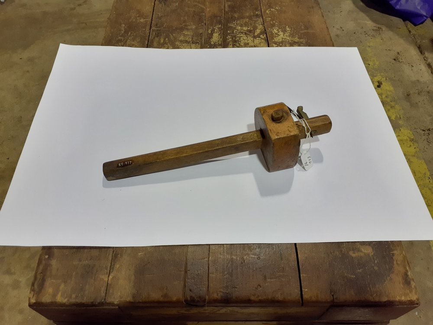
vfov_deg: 51.4
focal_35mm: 27
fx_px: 338
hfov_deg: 65.3
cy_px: 162
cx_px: 216
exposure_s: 1/50
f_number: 1.9
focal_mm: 3.6
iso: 160
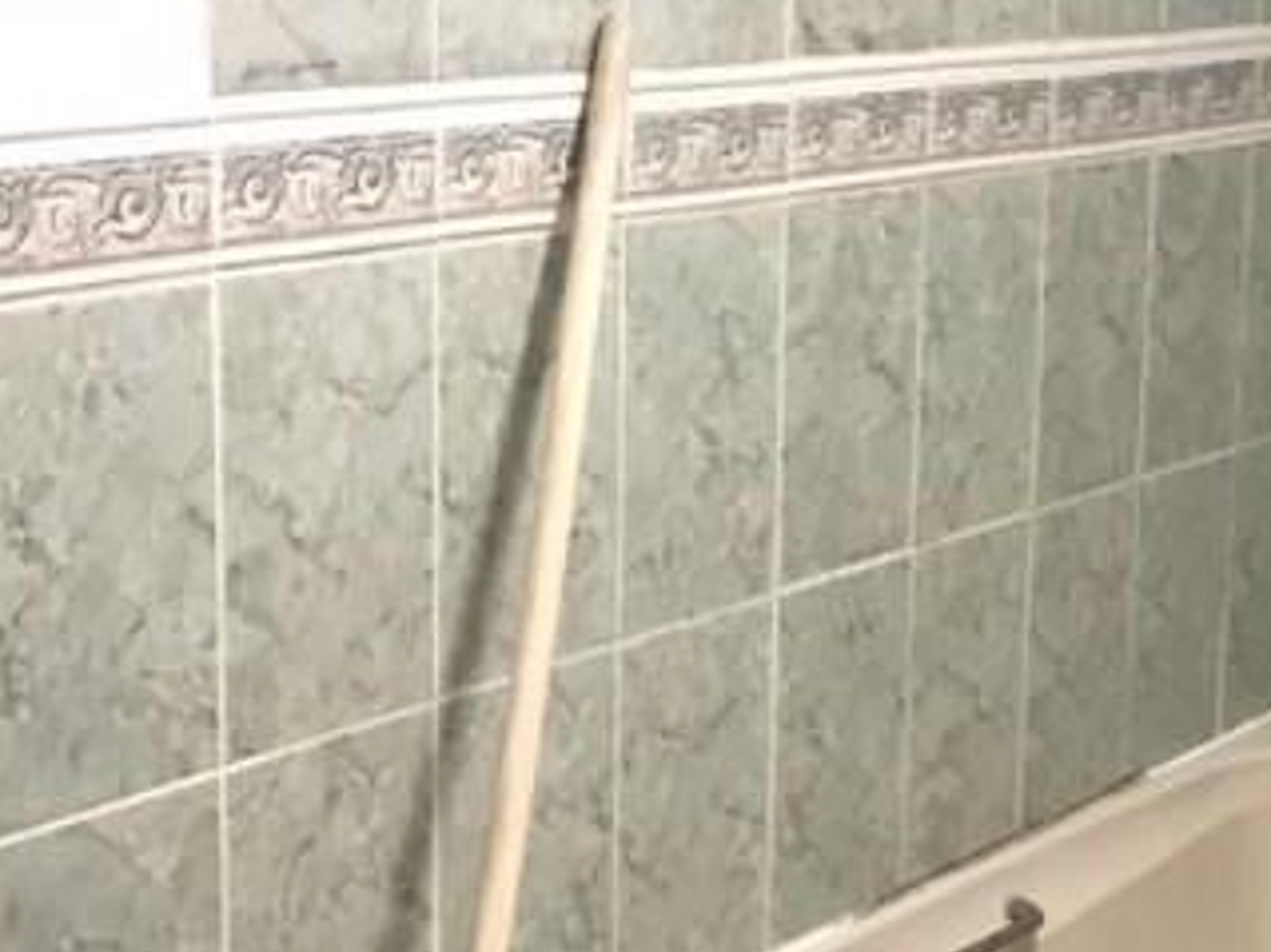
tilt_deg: -13.5
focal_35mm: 90
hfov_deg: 21.1
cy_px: 697
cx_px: 1235
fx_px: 3303
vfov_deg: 16.3
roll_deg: -2.5
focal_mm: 3.99
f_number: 1.8
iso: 80
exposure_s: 1/17
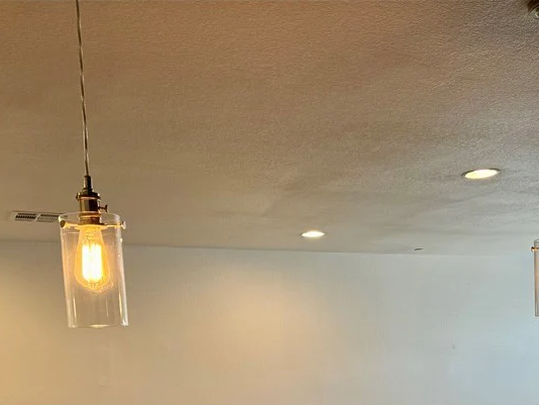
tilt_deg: -3.5
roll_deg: +2.1
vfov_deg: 29.8
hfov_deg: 41.1
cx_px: 311
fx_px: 717
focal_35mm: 46
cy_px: 387
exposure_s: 1/120
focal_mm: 6.76
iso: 160
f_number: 1.78
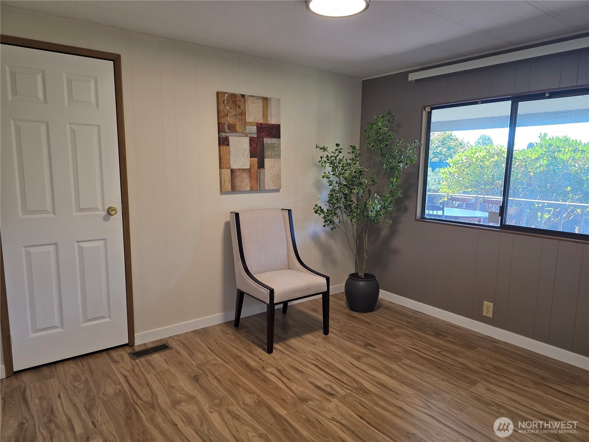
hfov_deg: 73.9
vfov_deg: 58.9
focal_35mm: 23
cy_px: 221
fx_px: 391
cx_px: 294
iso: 125
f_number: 1.7
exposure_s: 1/120
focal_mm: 6.3
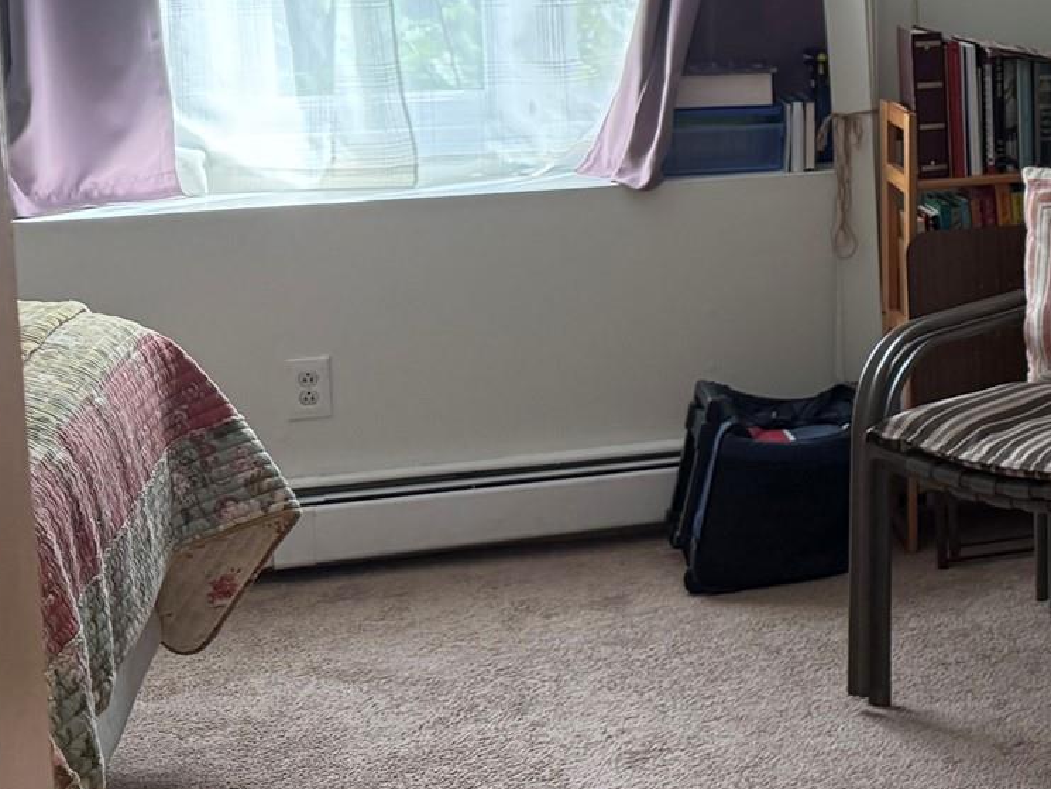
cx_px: 1423
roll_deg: +0.4
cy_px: 65
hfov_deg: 24.9
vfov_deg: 21.7
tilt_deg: -5.2
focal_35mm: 66
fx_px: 2004
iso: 250
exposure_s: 1/120
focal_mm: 6.76
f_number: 1.78
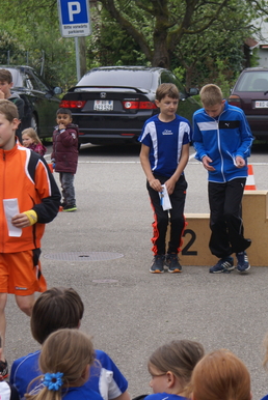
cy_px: 173
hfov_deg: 9.3
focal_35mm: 147
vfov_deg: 13.9
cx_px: 164
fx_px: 1638
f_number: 5.6
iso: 250
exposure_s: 1/250
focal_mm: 70
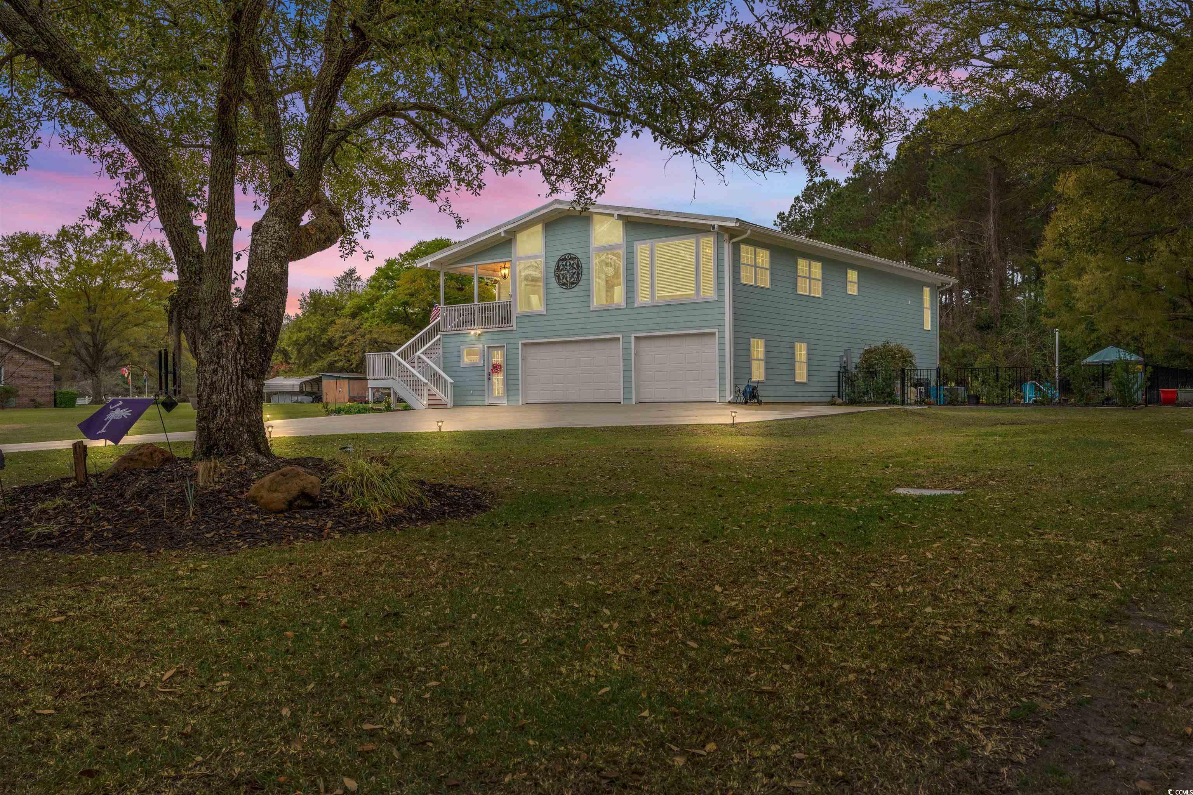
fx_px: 1027
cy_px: 398
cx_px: 596
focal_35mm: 31
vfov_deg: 42.3
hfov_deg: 60.3
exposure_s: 1/400
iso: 250
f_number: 9
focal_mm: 31
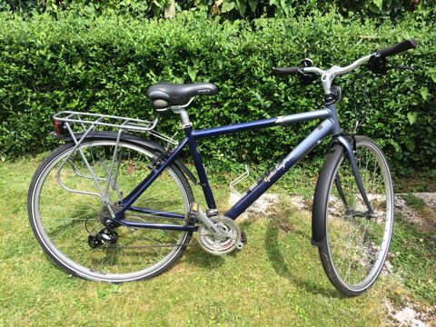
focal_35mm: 29
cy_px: 164
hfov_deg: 61.7
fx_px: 365
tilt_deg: -23.8
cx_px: 218
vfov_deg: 48.2
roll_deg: -1.0
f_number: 2.2
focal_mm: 4.15
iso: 32
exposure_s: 1/855
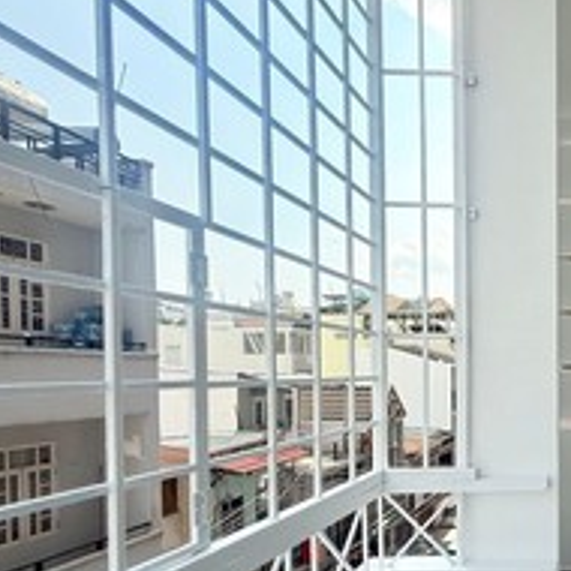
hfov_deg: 48.4
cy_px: 385
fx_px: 485
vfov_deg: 59.4
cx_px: 589
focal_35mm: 26
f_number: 2.2
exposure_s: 1/1189
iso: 64
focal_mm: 2.22
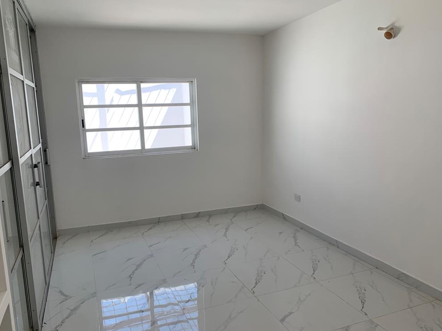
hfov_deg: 65.3
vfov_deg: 51.4
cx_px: 214
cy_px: 161
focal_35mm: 27
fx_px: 345
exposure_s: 1/122
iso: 25
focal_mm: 4.25
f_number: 1.8
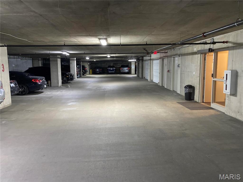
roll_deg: -0.4
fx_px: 197
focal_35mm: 28
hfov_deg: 63.4
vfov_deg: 49.7
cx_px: 122
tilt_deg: -7.0
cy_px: 91
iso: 640
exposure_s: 1/30
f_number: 1.8
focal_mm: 3.99
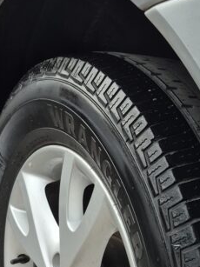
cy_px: 238
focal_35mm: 60
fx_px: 463
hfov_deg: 24.4
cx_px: 120
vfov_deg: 30.8
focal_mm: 5.4
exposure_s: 1/180
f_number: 1.8
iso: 80
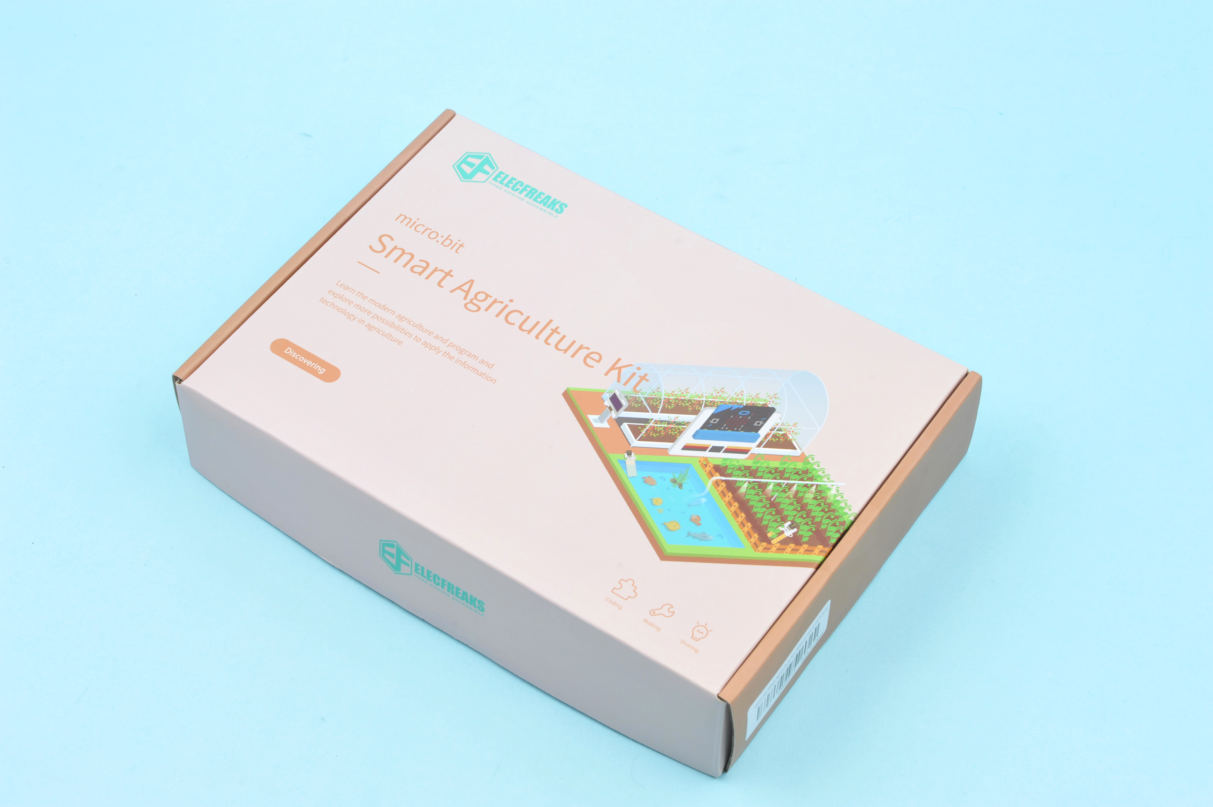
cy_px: 404
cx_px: 606
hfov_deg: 28.9
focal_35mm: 70
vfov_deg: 19.4
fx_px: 2357
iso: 200
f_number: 14
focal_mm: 70
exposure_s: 1/160
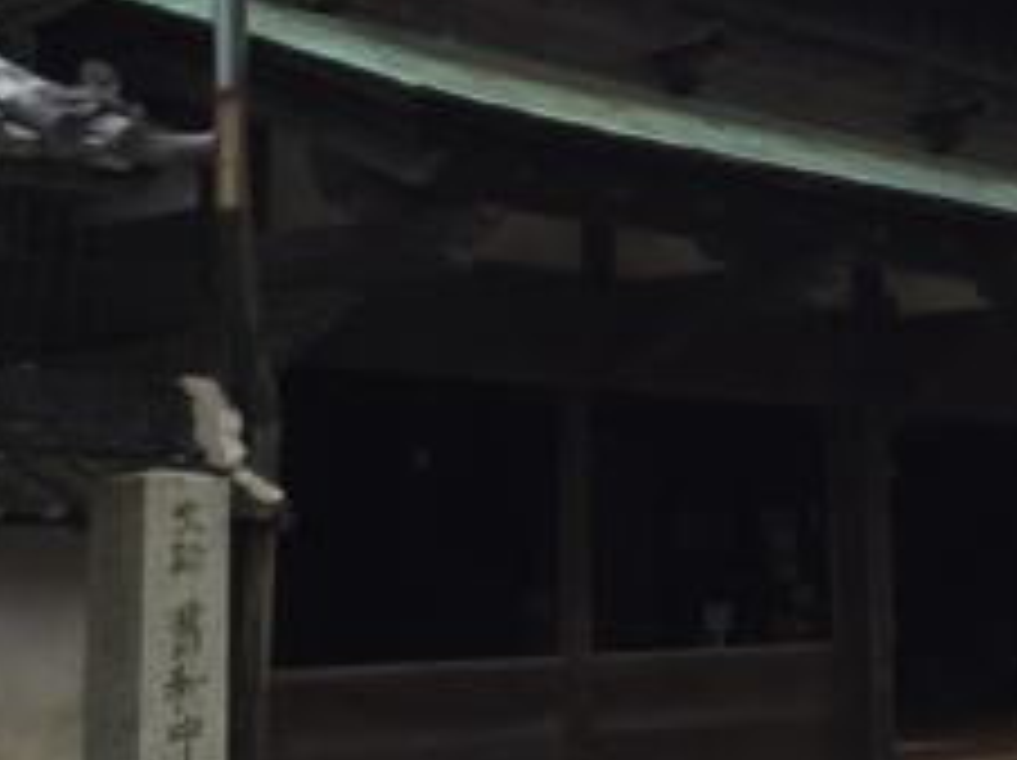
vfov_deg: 19.0
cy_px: 193
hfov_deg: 25.1
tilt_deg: +8.9
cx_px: 742
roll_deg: +0.9
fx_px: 2260
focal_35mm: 77
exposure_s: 1/1163
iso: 32
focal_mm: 4.15
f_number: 2.2
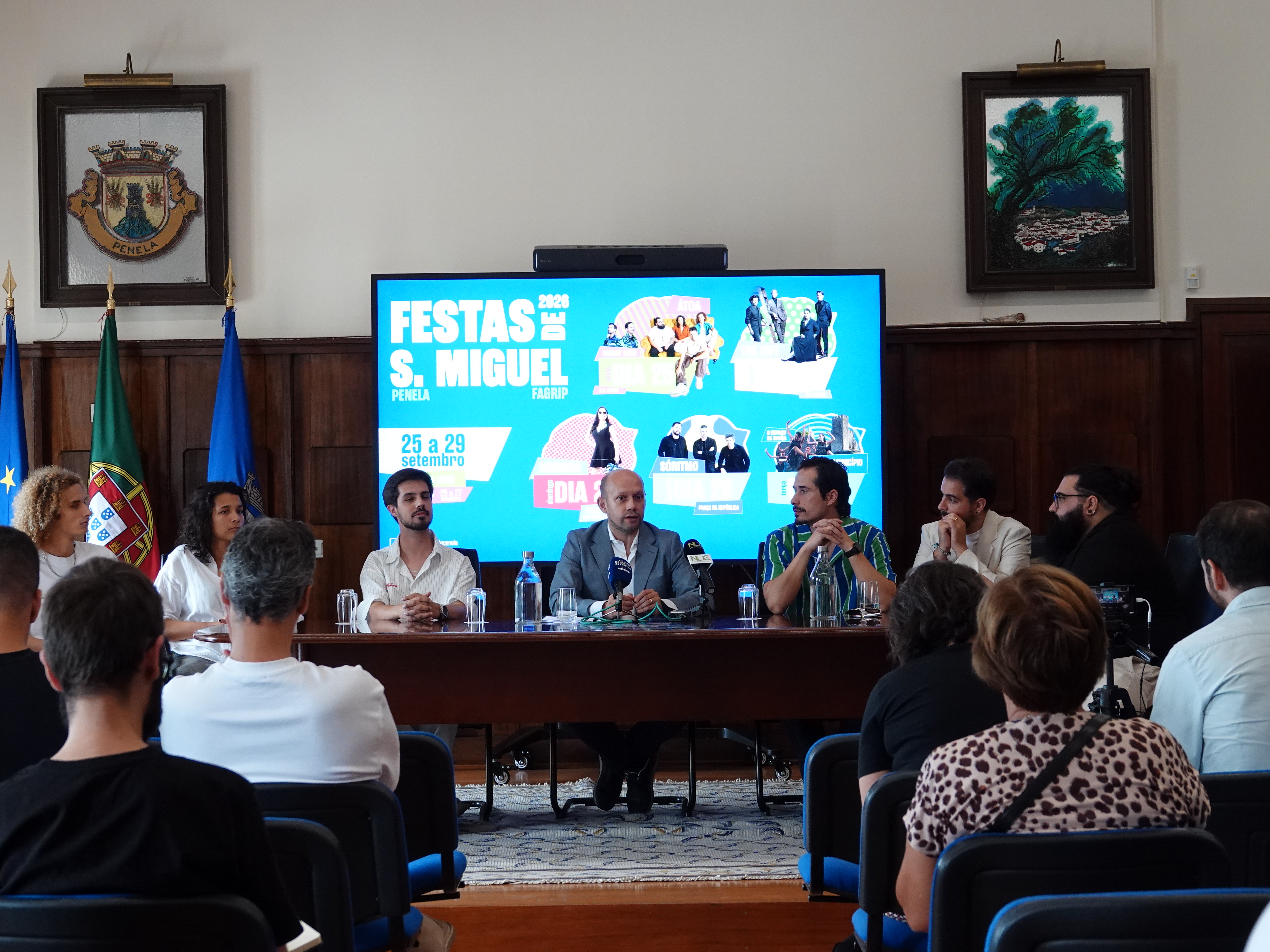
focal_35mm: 71
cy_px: 476
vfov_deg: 20.7
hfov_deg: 27.4
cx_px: 591
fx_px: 2605
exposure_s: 1/100
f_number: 3.5
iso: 1000
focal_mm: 23.95
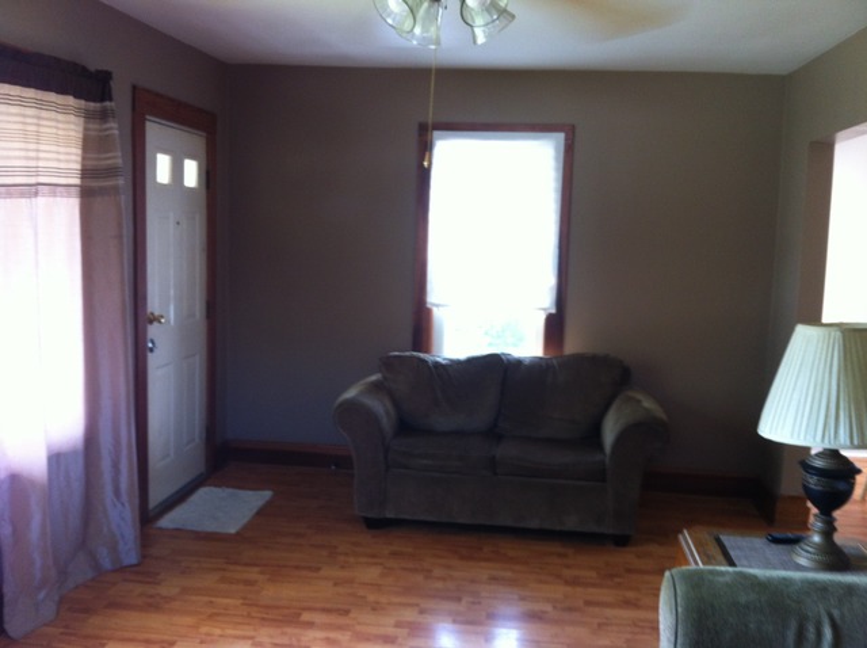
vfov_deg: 40.6
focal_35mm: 35
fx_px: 875
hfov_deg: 52.7
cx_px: 434
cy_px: 324
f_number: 2.8
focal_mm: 3.85
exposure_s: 1/15
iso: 100
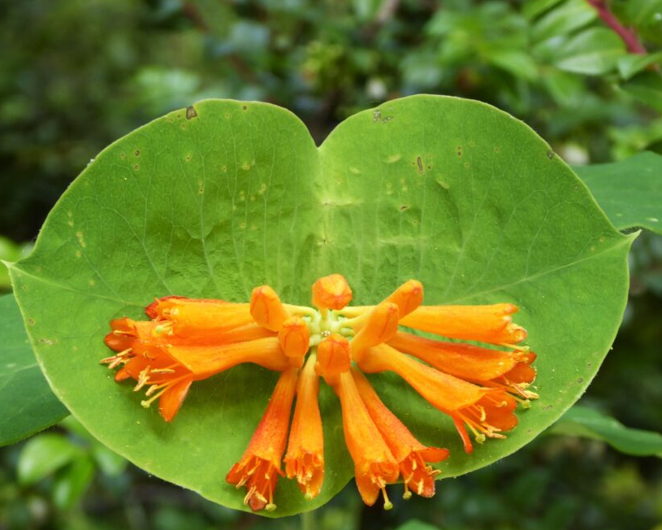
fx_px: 2763
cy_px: 282
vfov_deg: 11.0
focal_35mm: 141
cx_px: 309
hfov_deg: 13.7
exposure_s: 1/60
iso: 160
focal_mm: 20.6
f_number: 5.1
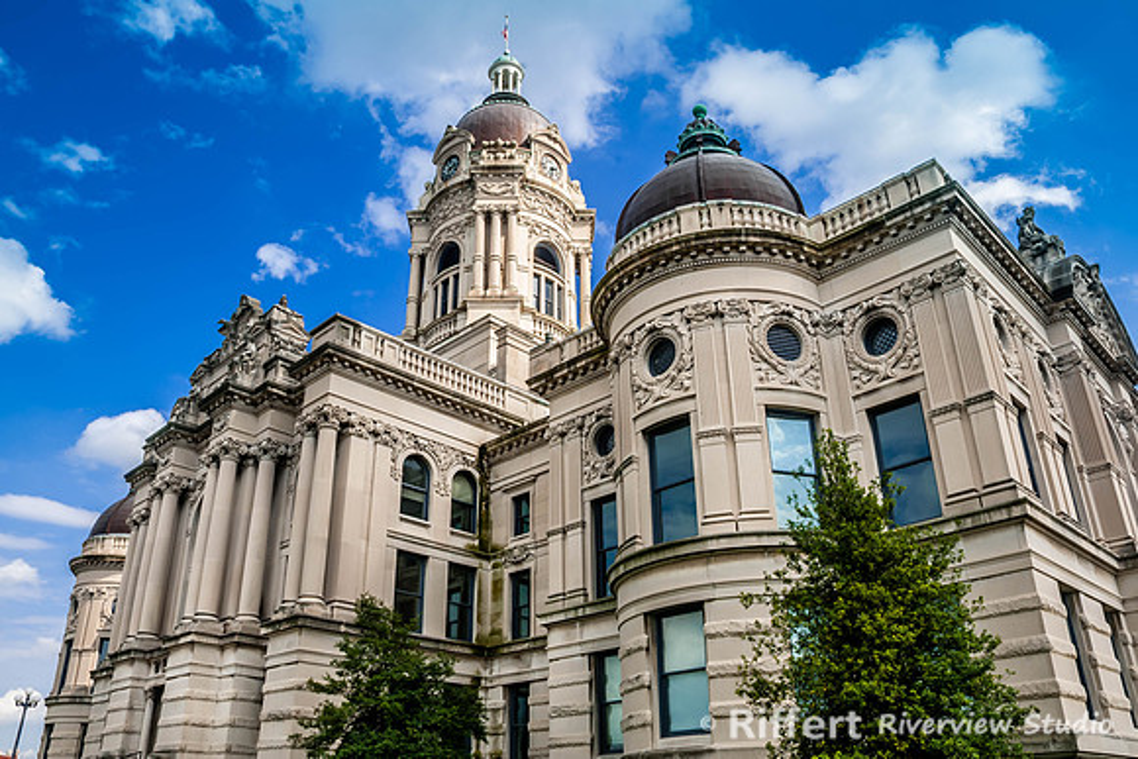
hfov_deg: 66.4
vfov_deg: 47.2
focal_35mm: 27
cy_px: 387
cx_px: 560
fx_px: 869
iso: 100
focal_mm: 18
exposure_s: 1/40
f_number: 16
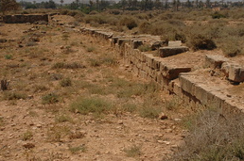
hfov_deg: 42.8
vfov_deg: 29.1
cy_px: 76
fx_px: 311
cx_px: 122
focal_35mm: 46
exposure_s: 1/640
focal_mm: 18
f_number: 9
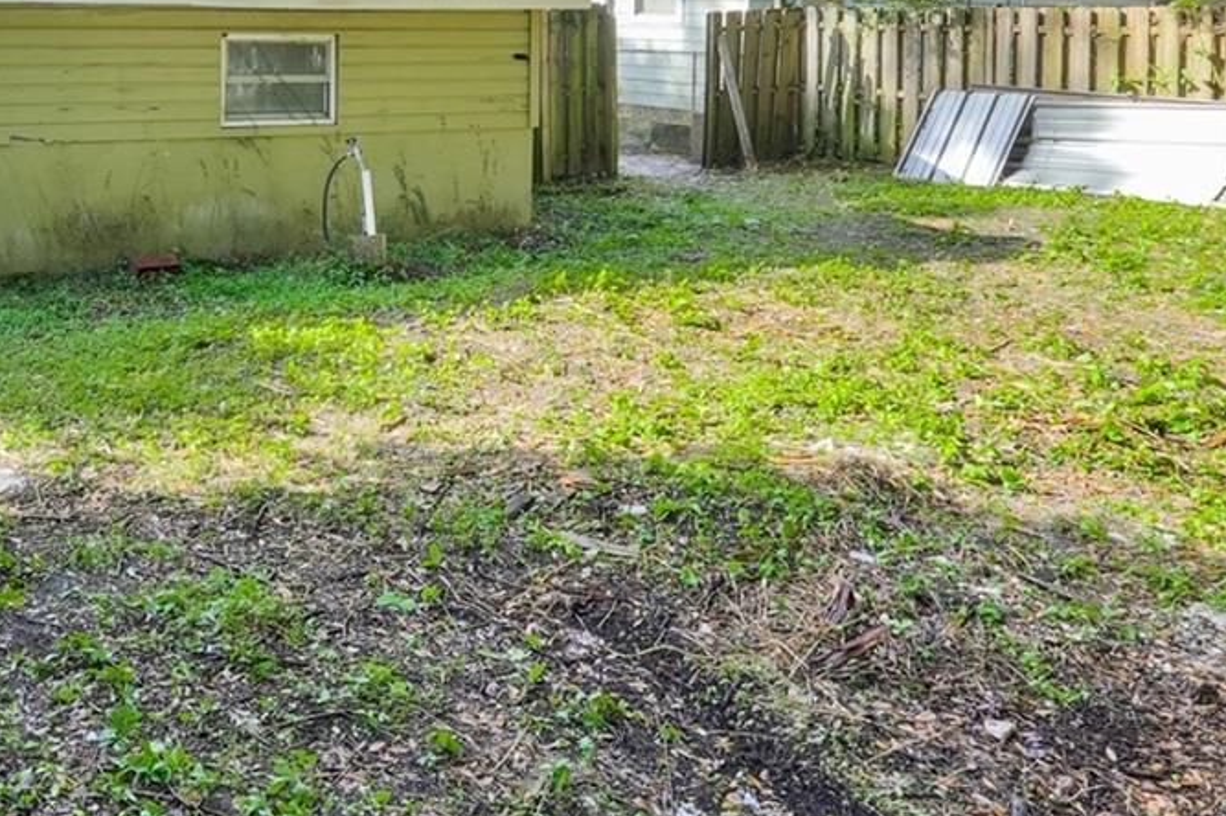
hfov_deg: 48.7
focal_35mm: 36
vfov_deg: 34.3
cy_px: 46
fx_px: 1225
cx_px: 171
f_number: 9
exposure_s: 1/4
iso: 250
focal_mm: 10
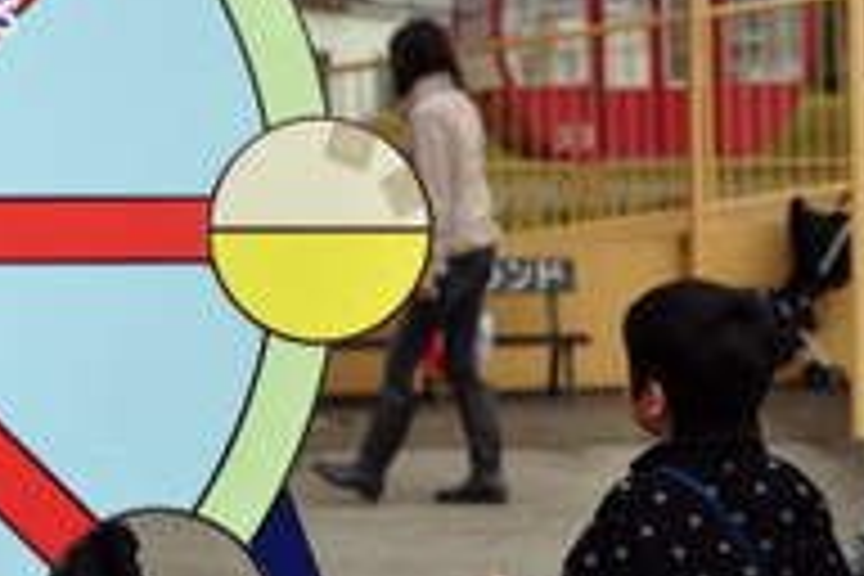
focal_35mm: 131
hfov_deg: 15.1
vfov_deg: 10.4
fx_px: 3150
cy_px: 250
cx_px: -162
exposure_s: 1/4000
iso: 200
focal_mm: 35
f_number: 1.8
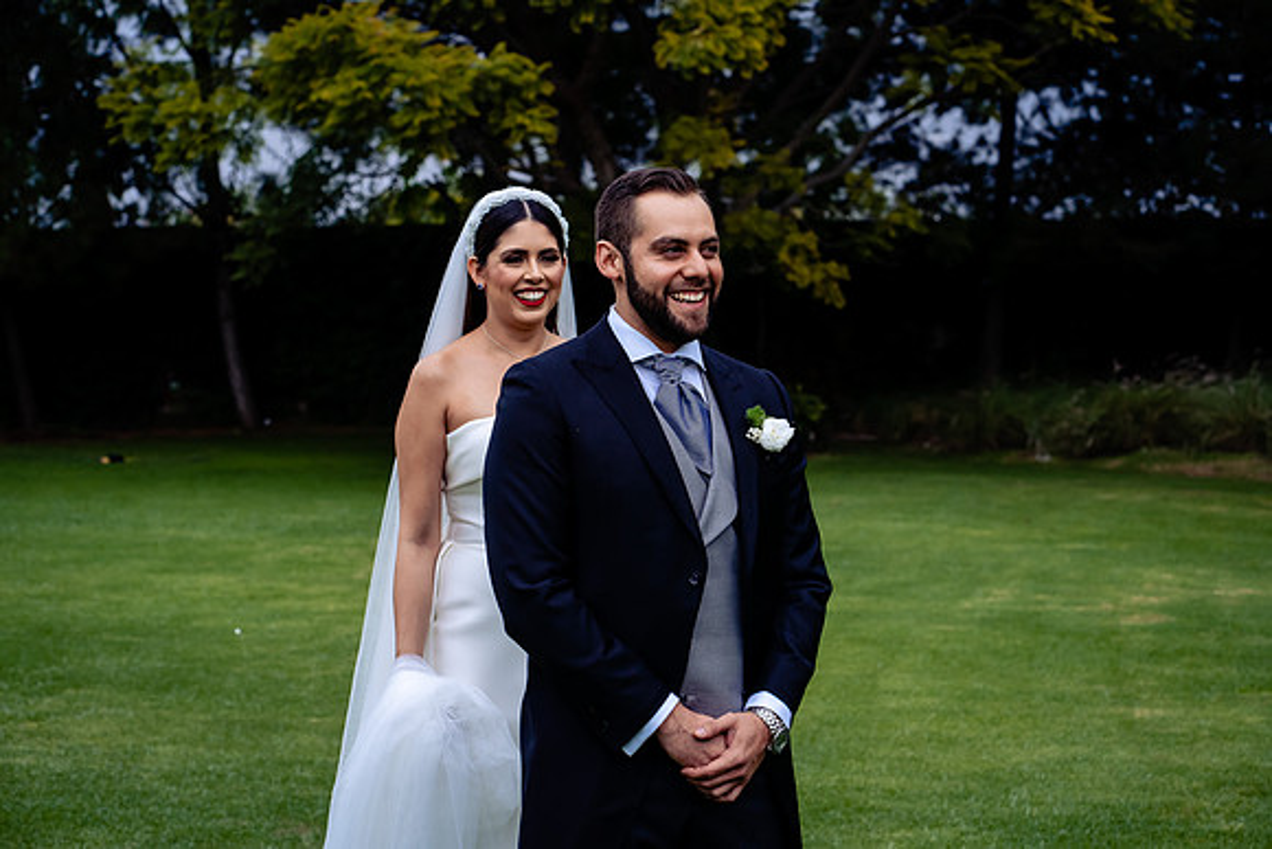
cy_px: 424
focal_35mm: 85
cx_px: 636
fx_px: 3004
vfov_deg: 16.1
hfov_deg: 23.9
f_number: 6.3
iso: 640
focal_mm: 85
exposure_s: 1/640
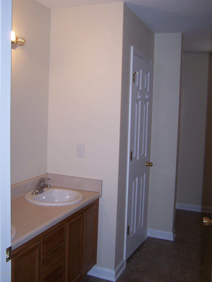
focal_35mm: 38
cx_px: 106
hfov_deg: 37.7
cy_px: 141
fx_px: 310
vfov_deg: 49.0
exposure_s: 1/60
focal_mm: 6.3
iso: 80
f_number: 2.8
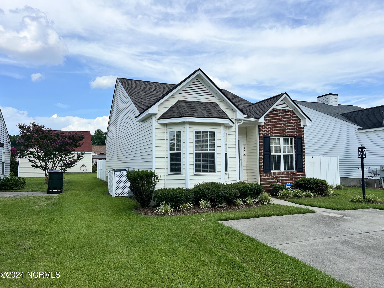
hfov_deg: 67.3
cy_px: 144
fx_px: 288
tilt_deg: +4.1
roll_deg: +0.6
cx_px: 192
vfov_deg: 53.1
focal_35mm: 26
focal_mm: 5.7
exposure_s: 1/4831
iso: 50
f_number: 1.5
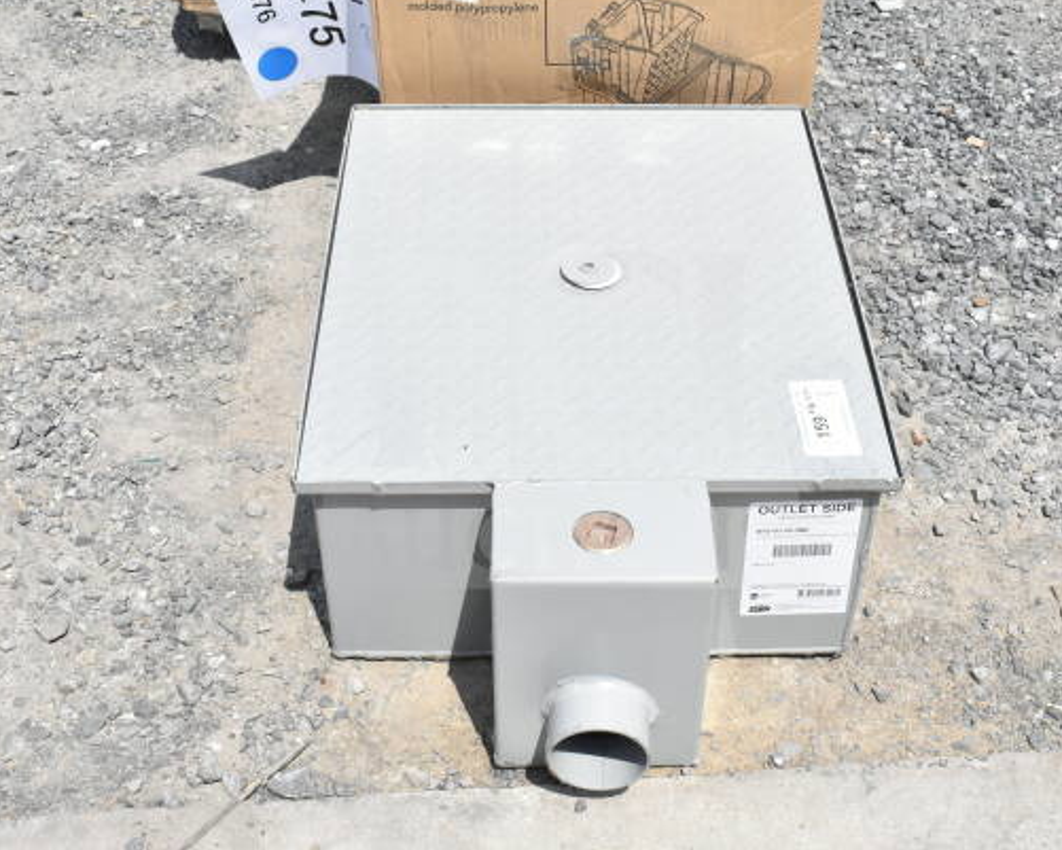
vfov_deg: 31.5
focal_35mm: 48
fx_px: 1509
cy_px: 421
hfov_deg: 38.8
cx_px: 560
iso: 1600
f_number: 16
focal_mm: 28
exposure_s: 1/1000
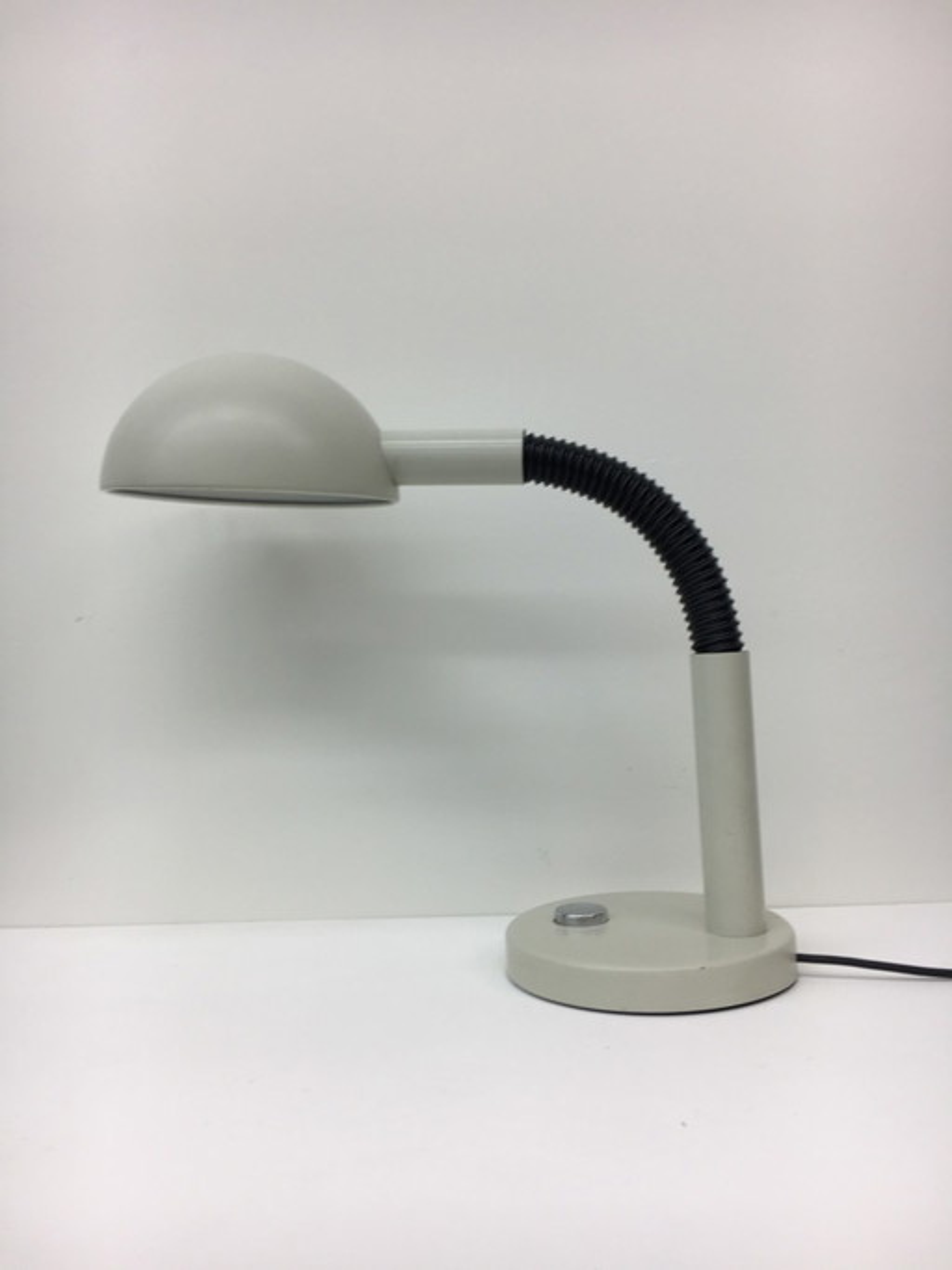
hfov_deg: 48.2
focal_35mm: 29
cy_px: 635
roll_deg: +2.0
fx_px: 1064
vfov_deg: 61.7
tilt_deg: +2.3
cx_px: 476
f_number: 2.2
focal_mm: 4.15
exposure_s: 1/50
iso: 25
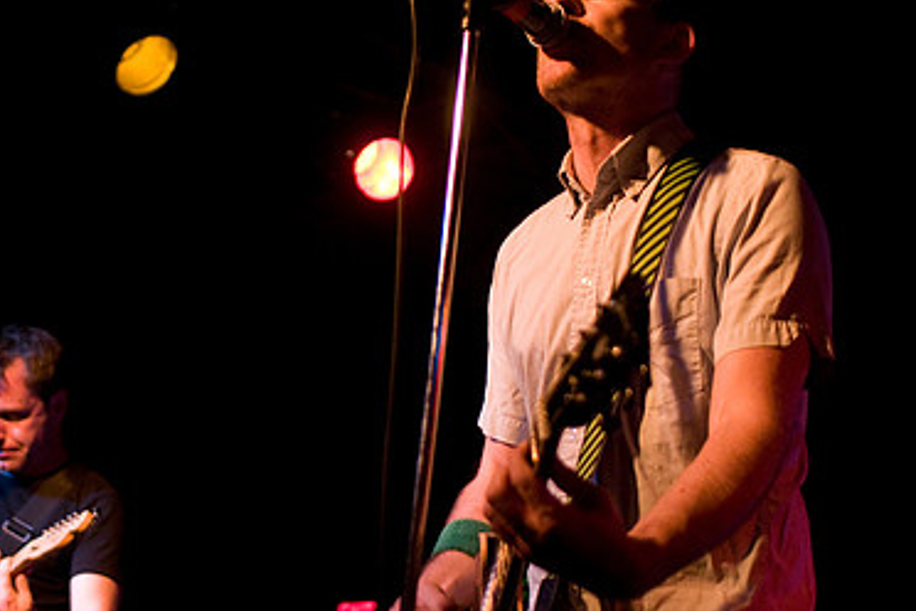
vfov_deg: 19.4
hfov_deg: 28.4
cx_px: 222
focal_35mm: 70
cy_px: 344
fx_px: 1781
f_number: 1.4
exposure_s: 1/80
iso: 1000
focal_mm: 30
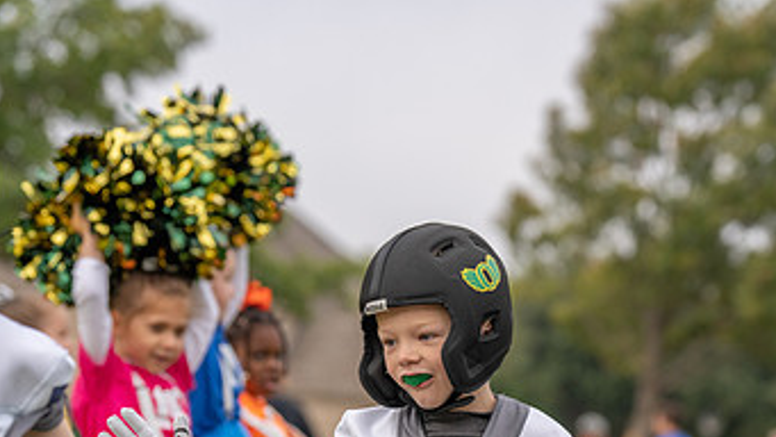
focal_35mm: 182
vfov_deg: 6.7
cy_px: 438
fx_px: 3746
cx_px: 473
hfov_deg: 11.8
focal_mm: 102
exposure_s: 1/1250
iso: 500
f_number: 3.5
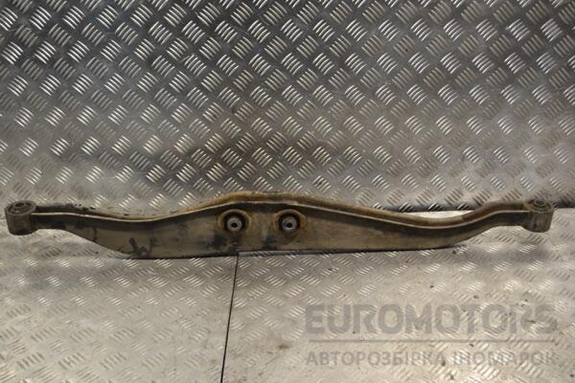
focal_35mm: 42
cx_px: 288
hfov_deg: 46.4
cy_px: 192
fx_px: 671
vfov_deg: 31.9
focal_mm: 28
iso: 400
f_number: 5.6
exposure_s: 1/125
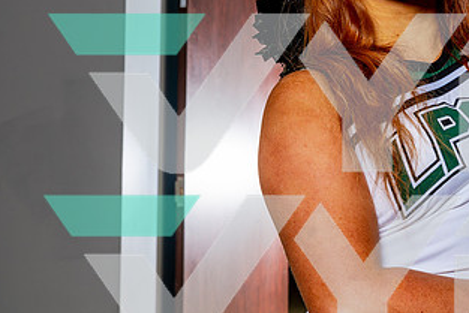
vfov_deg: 15.5
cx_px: 428
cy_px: 94
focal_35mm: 88
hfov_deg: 22.5
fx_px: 1147
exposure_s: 1/250
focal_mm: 47
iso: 200
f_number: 9
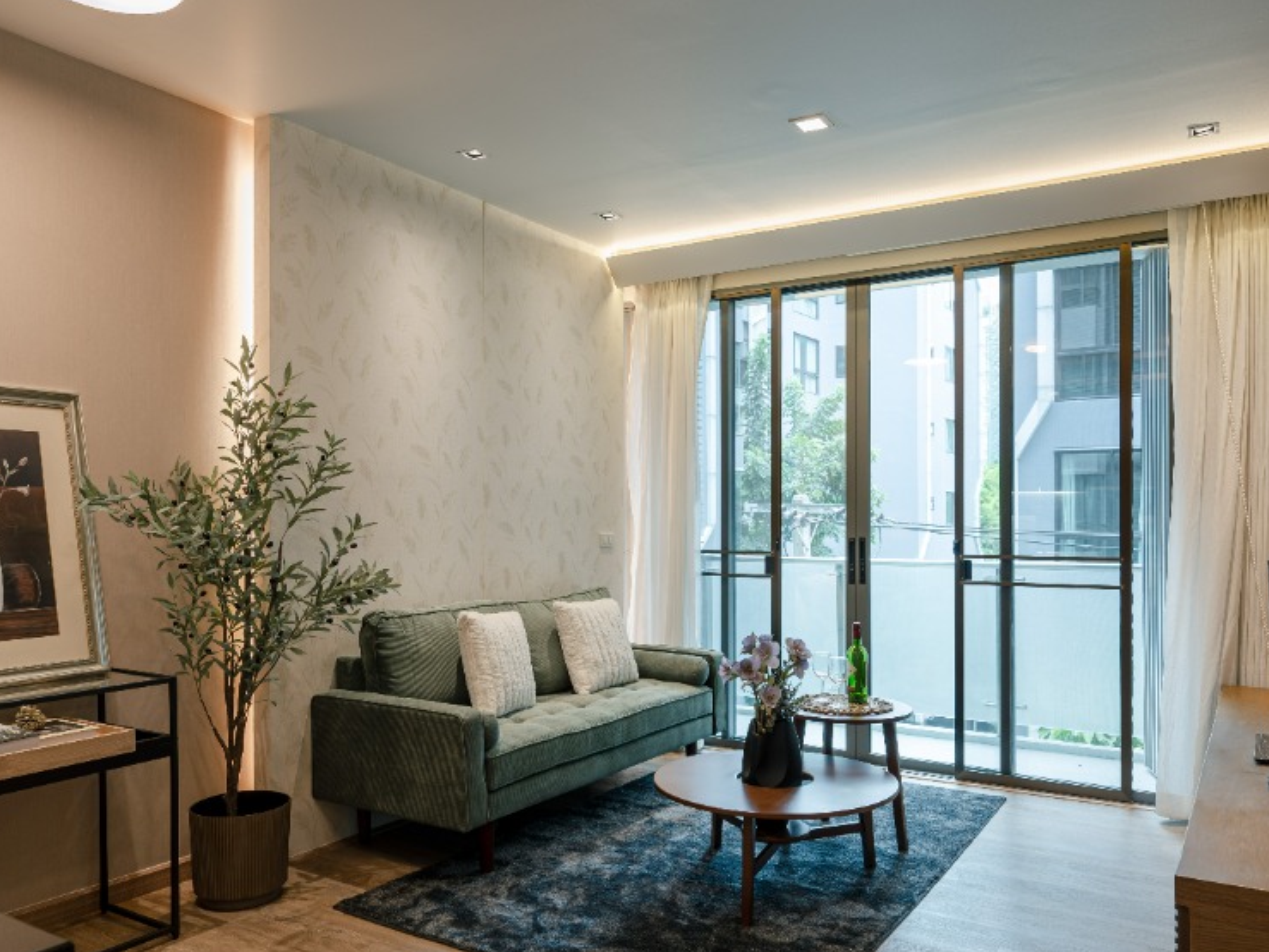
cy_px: 511
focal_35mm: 27
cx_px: 657
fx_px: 977
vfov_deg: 51.9
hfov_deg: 66.0
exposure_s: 1/6
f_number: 7.1
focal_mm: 20.5
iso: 100
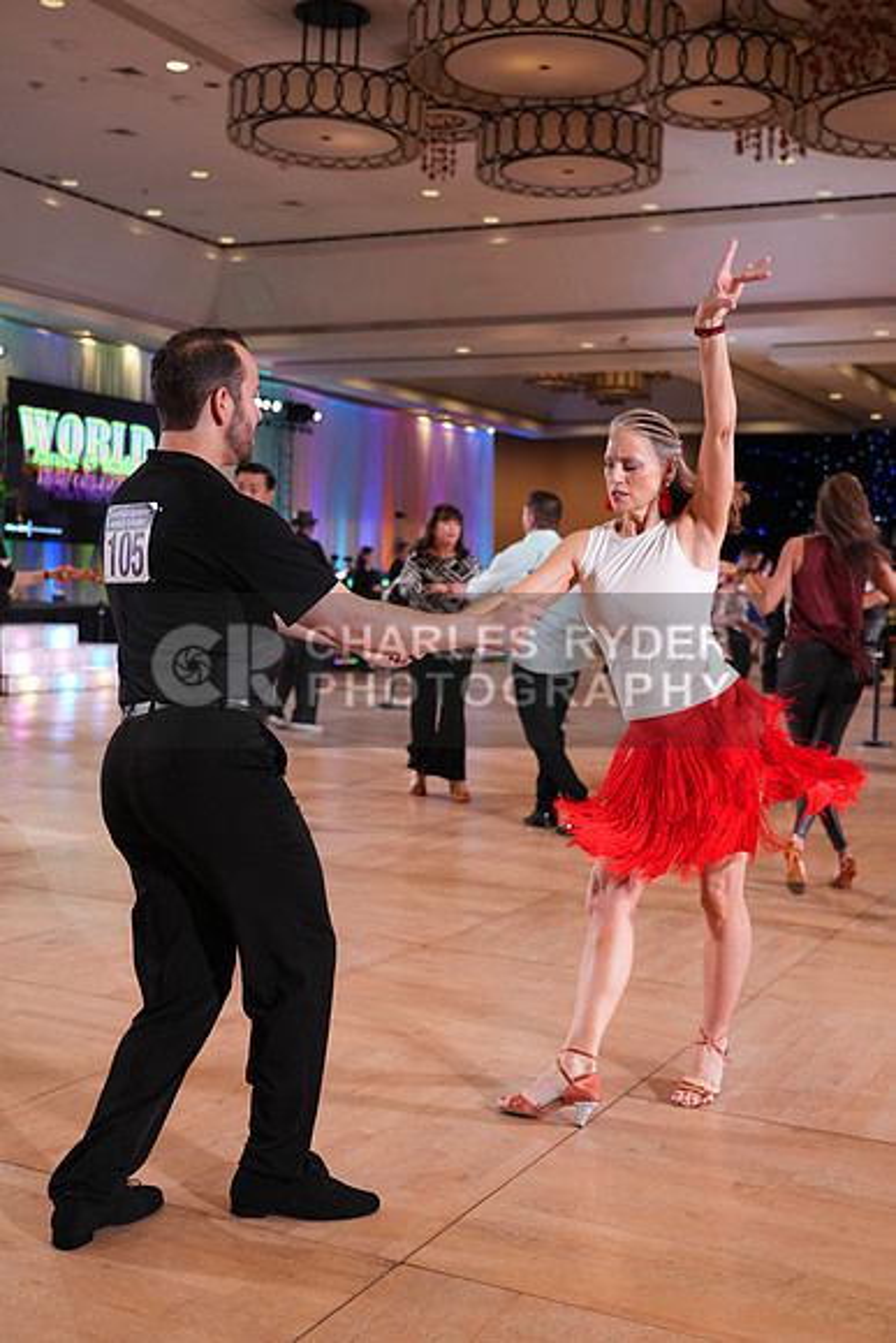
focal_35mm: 40
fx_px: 1492
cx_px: 448
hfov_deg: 33.4
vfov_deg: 48.4
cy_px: 672
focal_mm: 40
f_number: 4
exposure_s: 1/320
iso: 1600
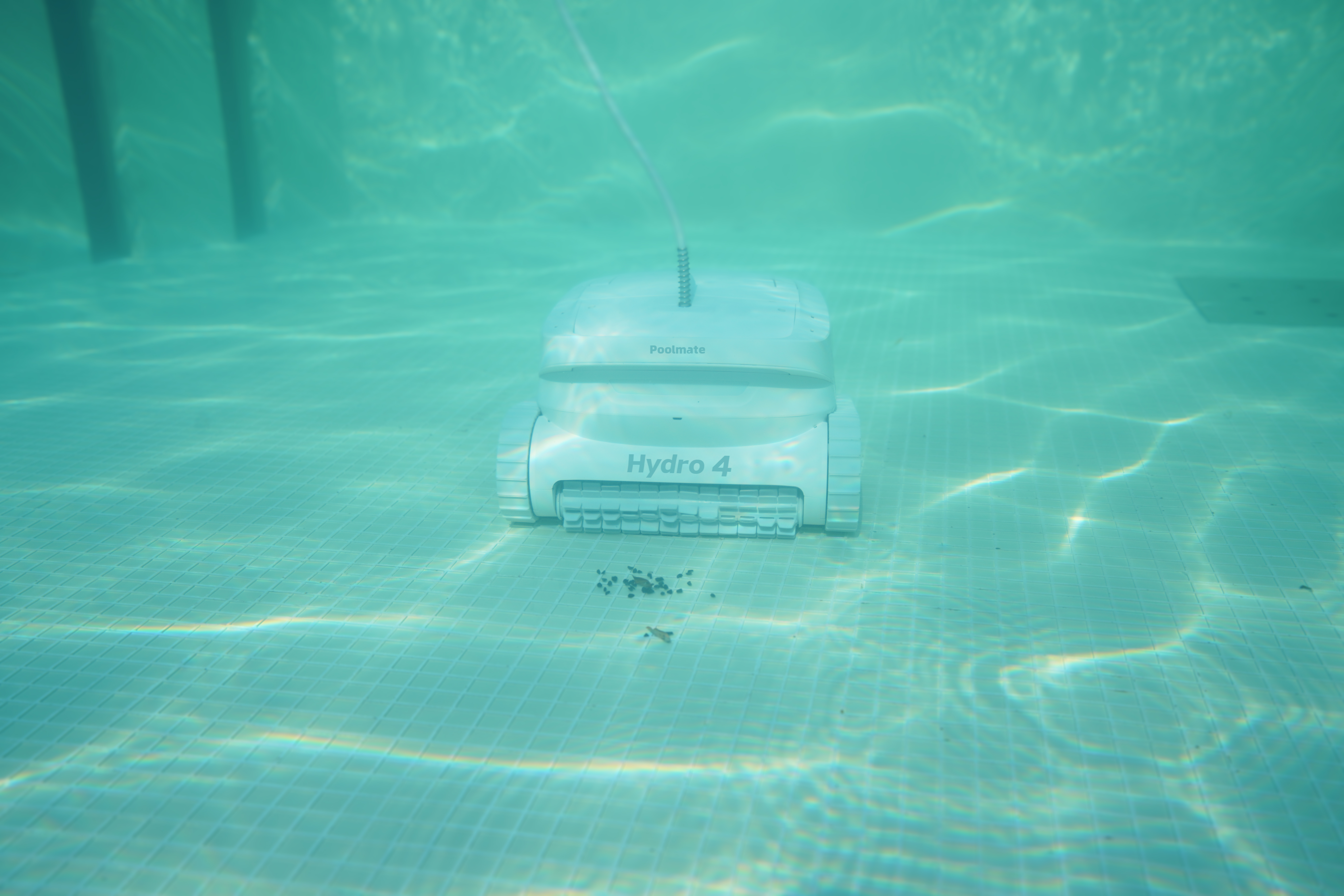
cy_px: 448
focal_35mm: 35
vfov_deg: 37.9
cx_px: 672
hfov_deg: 54.4
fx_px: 1307
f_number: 6.3
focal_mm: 35
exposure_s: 1/400
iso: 160
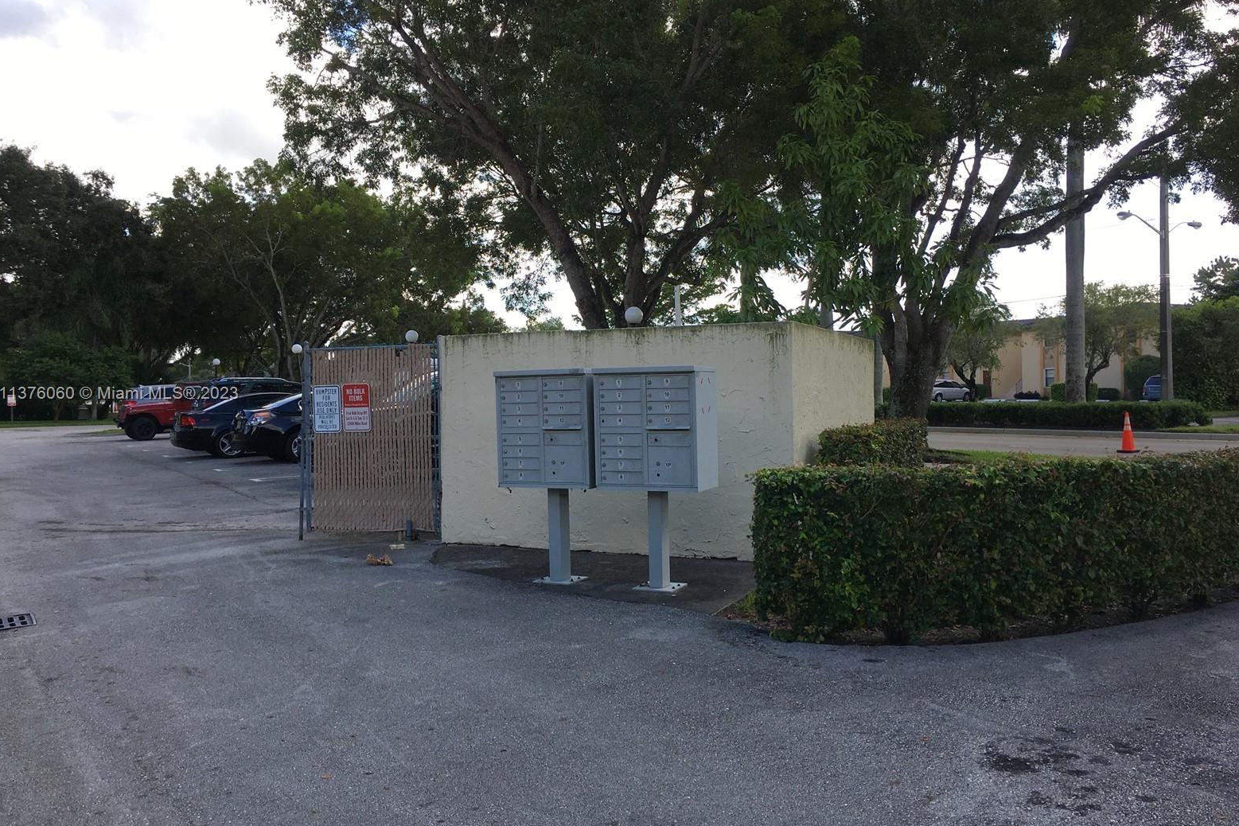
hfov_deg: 60.3
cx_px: 621
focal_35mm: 31
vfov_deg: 42.3
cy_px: 395
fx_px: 1067
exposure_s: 1/557
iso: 25
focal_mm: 4.15
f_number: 2.2
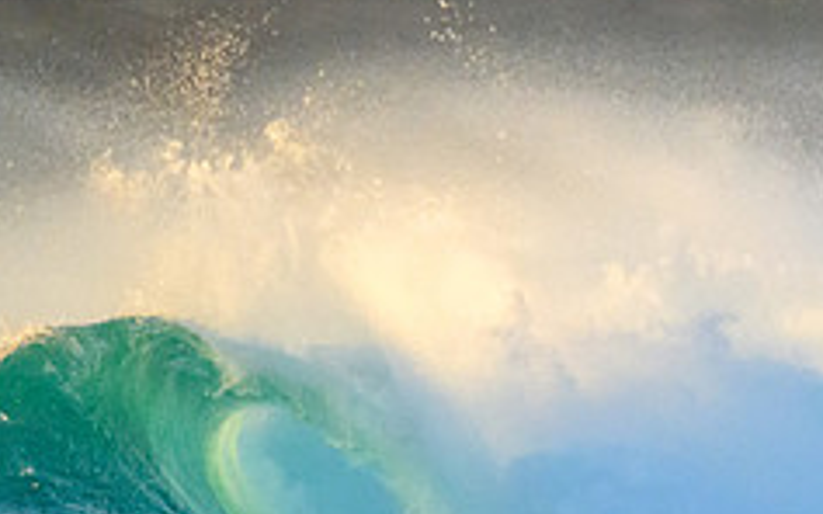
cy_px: 576
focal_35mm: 2742
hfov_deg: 0.8
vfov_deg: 0.5
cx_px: 692
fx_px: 61487
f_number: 11
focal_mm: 800
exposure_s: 1/2000
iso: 4500
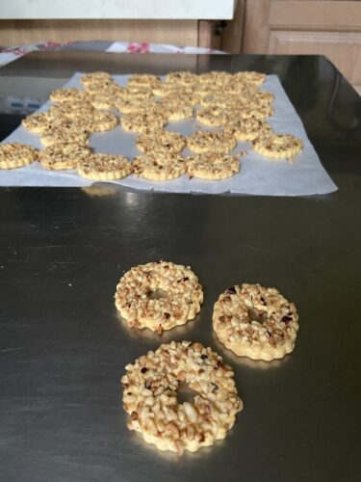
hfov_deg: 53.1
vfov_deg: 67.3
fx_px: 362
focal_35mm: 26
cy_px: 241
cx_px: 180
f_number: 1.8
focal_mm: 4.25
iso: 640
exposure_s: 1/30
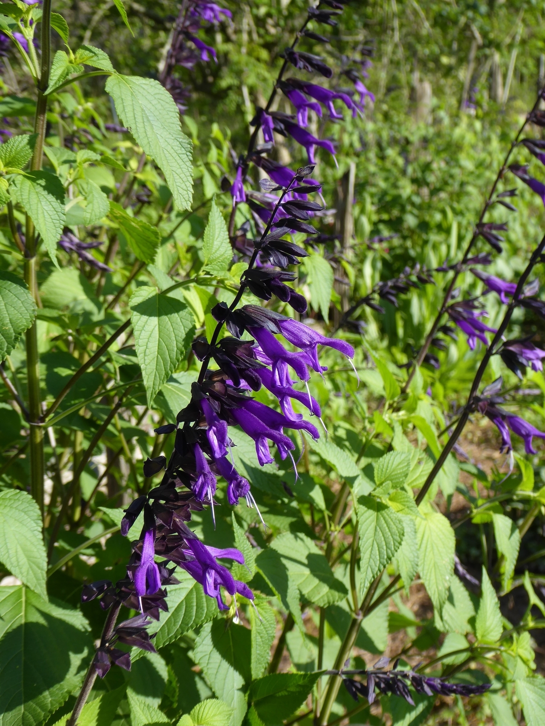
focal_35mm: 57
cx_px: 272
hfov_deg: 25.7
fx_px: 1197
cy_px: 363
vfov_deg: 33.8
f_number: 4.2
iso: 80
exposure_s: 1/250
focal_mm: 10.3
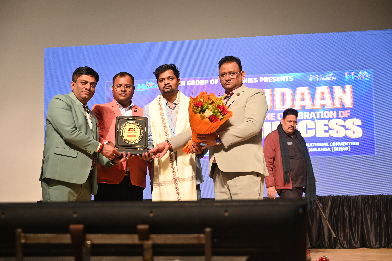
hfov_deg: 32.4
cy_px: 130
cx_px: 196
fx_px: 675
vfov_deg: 21.9
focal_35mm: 62
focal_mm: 62
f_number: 4
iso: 1250
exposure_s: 1/125
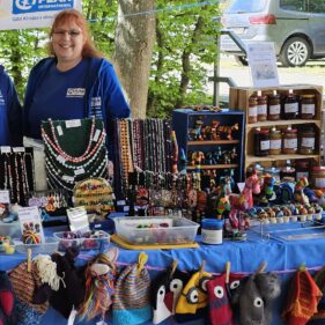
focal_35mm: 74
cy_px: 123
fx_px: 786
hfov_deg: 22.4
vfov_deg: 23.3
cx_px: -9
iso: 40
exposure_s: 1/100
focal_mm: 6.3
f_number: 1.7
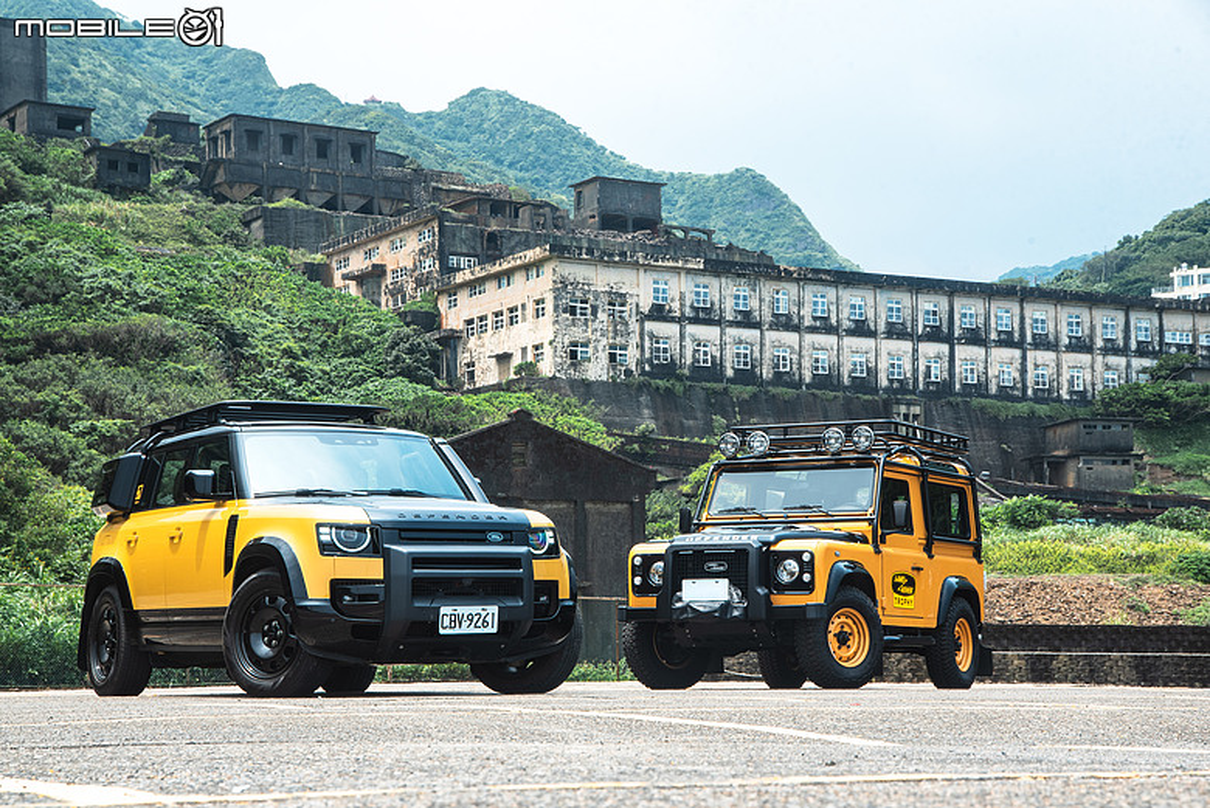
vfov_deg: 18.2
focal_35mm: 75
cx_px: 605
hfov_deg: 27.0
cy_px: 404
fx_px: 2522
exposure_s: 1/80
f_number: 5.6
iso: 200
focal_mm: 75
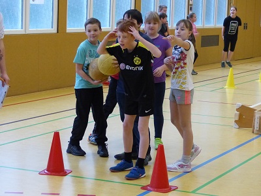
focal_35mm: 104
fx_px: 784
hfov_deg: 18.9
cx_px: 130
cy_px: 98
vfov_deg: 14.2
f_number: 2.8
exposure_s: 1/125
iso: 800
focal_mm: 18.7
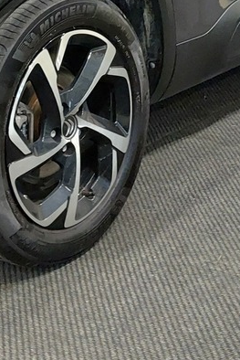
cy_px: -111
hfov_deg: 14.1
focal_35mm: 95
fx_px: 949
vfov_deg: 19.7
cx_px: -24
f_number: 1.8
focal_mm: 5.23
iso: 250
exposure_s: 1/50
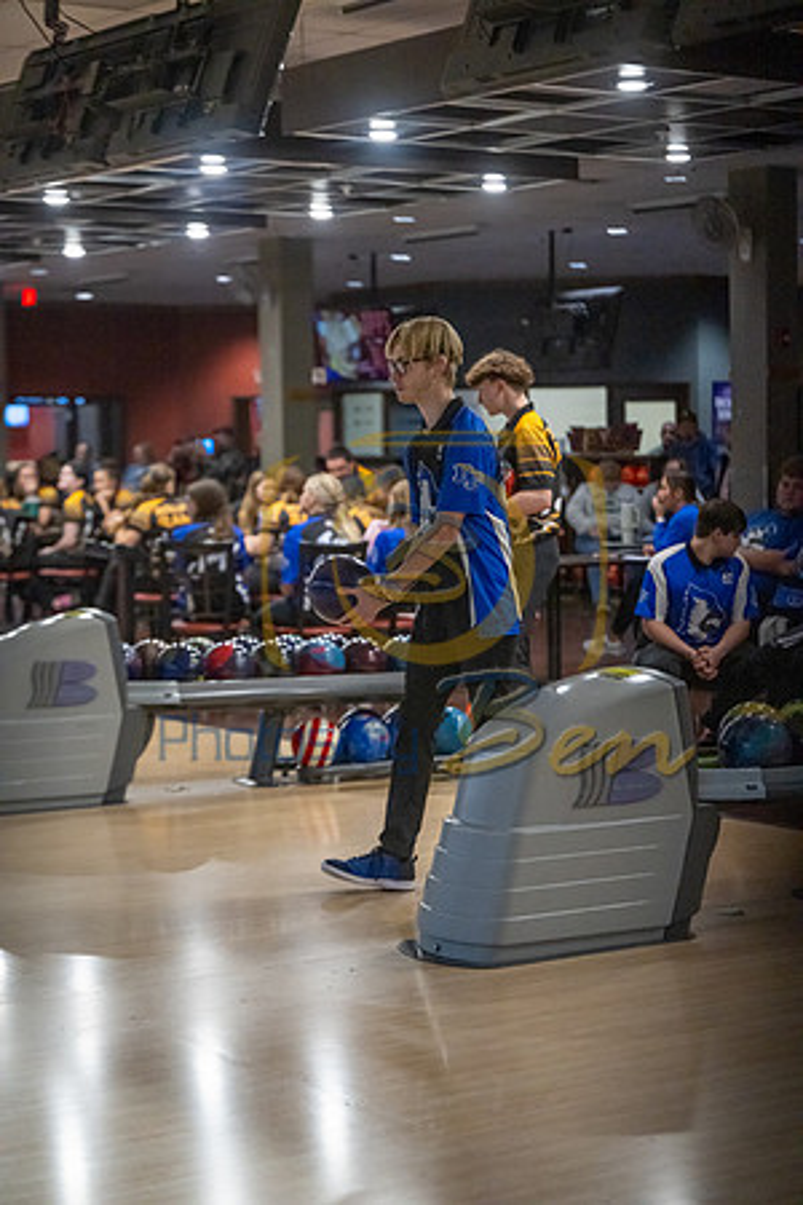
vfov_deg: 27.3
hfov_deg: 18.4
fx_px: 2476
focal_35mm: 74
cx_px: 402
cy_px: 602
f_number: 2.8
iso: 4000
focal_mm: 74
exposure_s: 1/1000
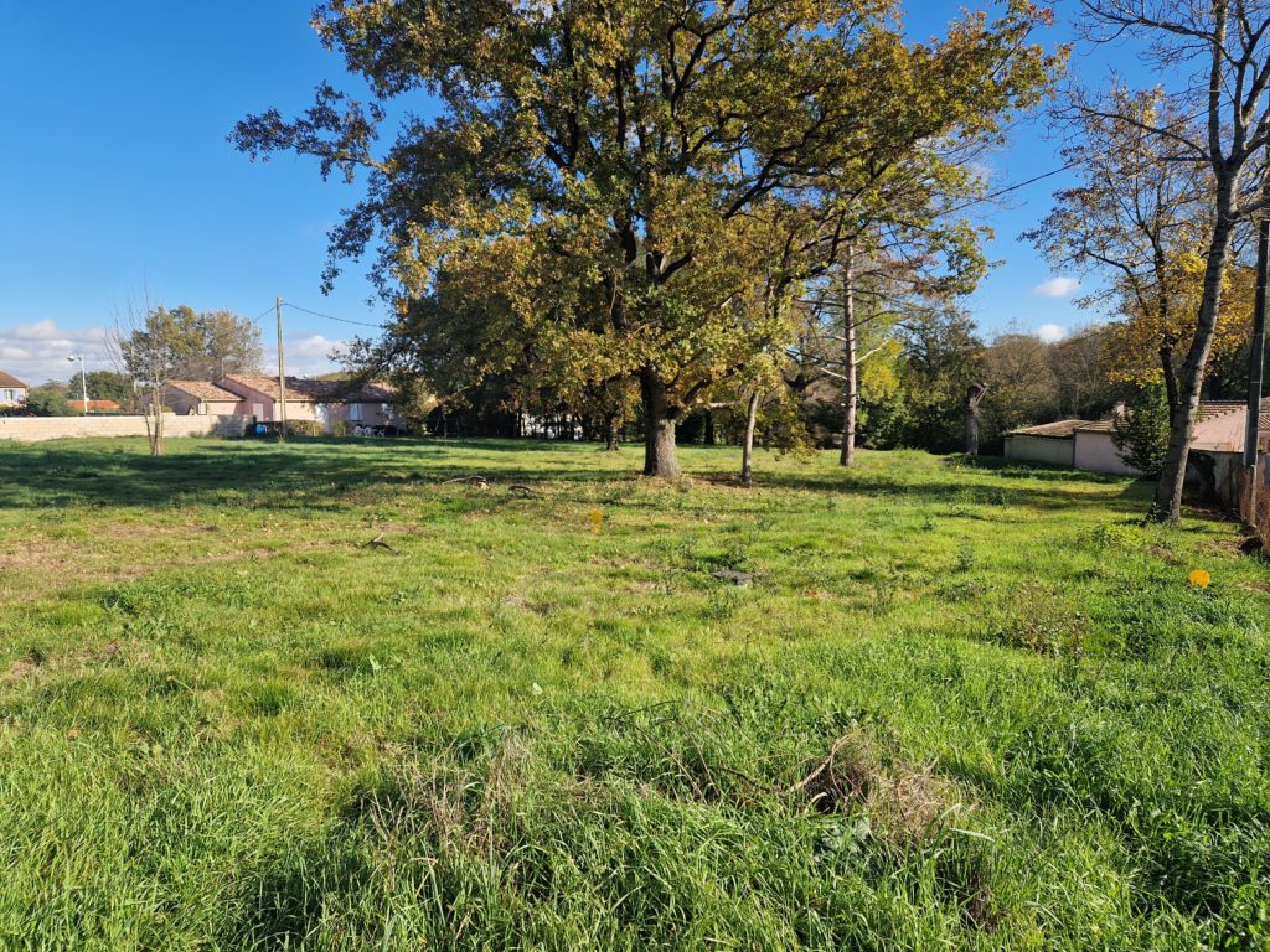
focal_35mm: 23
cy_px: 476
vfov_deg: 58.9
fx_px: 844
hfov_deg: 73.9
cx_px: 635
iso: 50
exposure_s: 1/1140
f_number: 1.8
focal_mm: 5.4
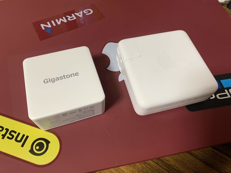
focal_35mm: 26
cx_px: 116
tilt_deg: -60.7
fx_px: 174
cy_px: 86
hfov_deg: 67.3
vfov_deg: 53.1
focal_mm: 4.25
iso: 200
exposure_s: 1/60
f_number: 1.8
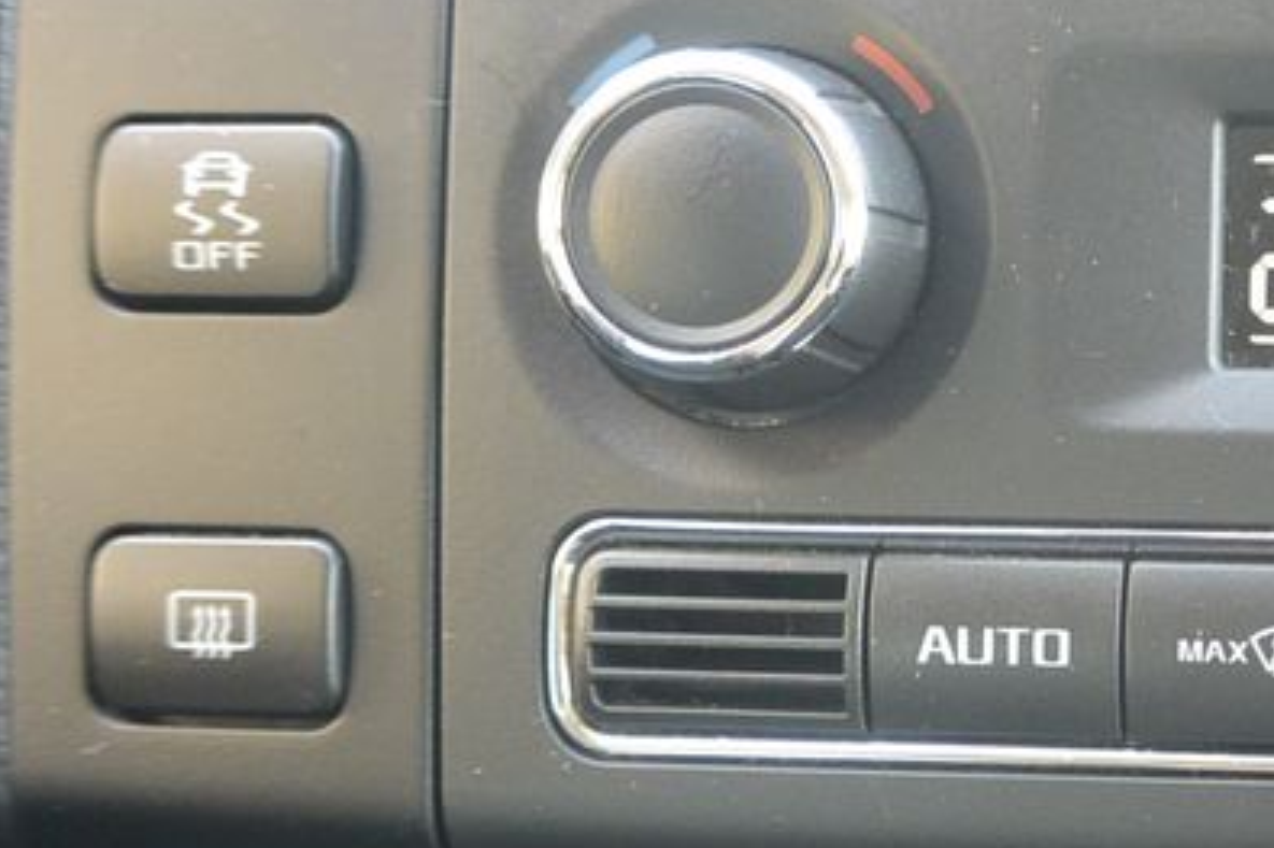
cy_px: 463
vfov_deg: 19.4
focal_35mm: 70
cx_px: 1590
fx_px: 2476
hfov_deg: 25.4
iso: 560
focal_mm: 10
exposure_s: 1/60
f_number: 3.5
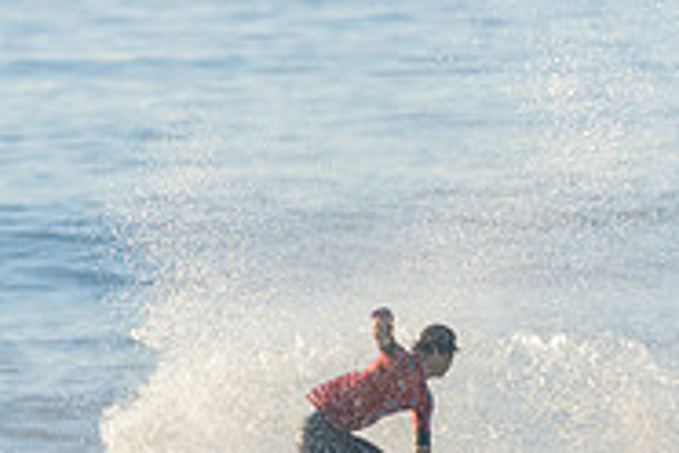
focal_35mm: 1561
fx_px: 29440
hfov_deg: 1.3
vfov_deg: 0.9
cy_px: 568
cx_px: 318
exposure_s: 1/2000
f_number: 5.6
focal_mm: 500
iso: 400
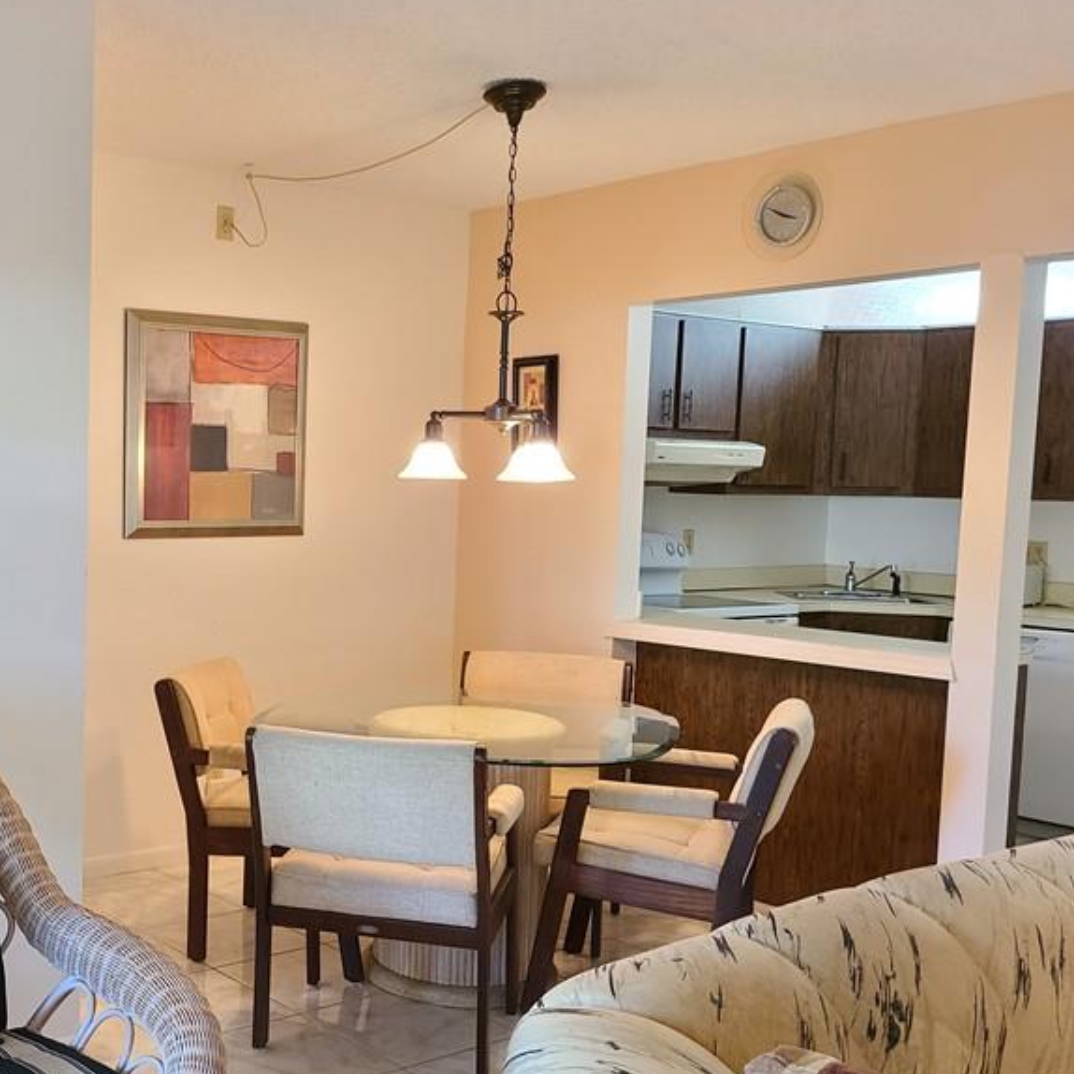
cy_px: 636
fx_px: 1439
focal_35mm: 41
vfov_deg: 40.8
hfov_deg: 39.4
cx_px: 225
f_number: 1.8
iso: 400
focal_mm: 5.4
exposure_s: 1/39
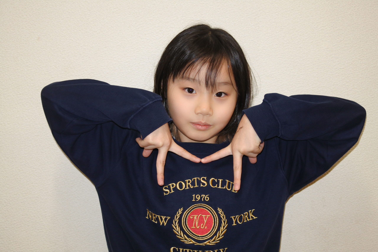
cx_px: 189
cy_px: 126
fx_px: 514
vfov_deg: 27.5
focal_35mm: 49
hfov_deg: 40.3
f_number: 2
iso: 450
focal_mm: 18.5
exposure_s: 1/60
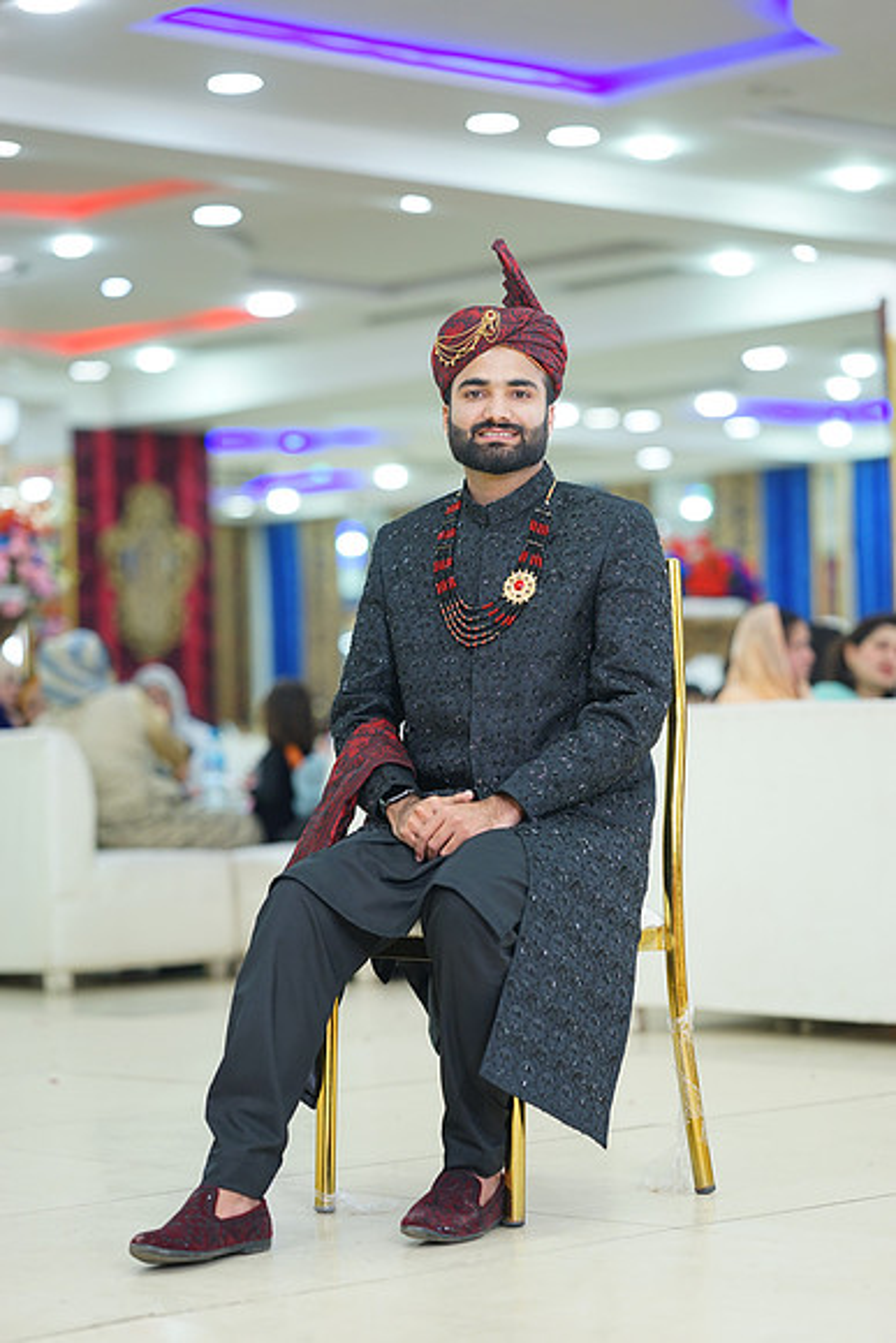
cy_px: 672
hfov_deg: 16.1
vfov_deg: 23.9
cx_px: 448
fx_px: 3171
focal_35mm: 85
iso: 400
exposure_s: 1/160
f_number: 2
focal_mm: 85
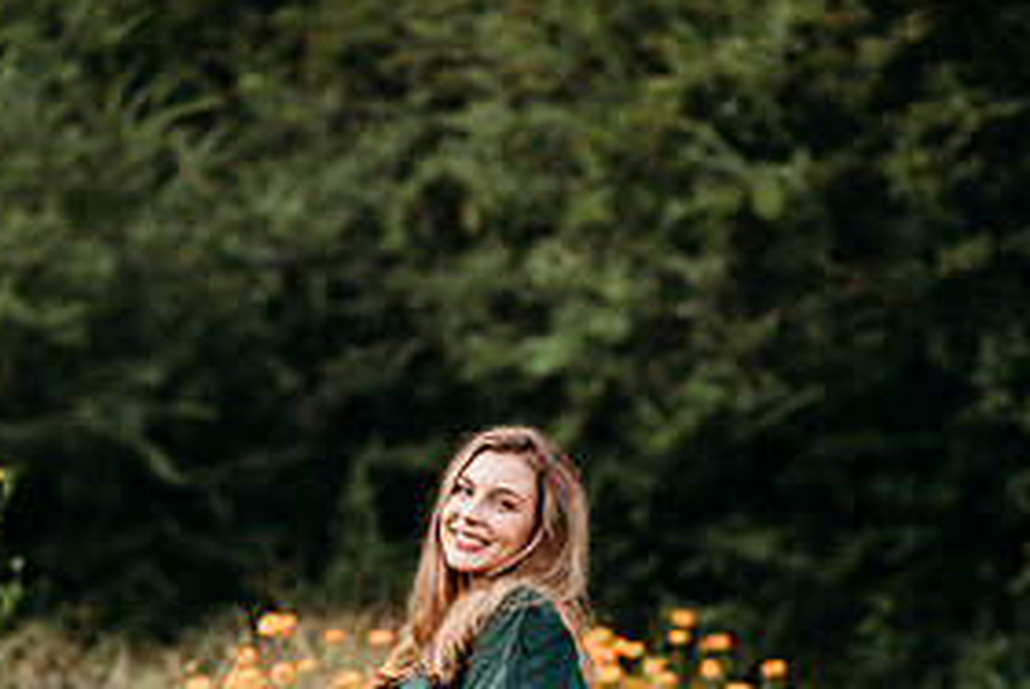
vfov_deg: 10.0
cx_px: 495
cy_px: 781
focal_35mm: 136
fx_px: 3895
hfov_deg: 15.1
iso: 100
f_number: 2.2
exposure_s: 1/800
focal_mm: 85
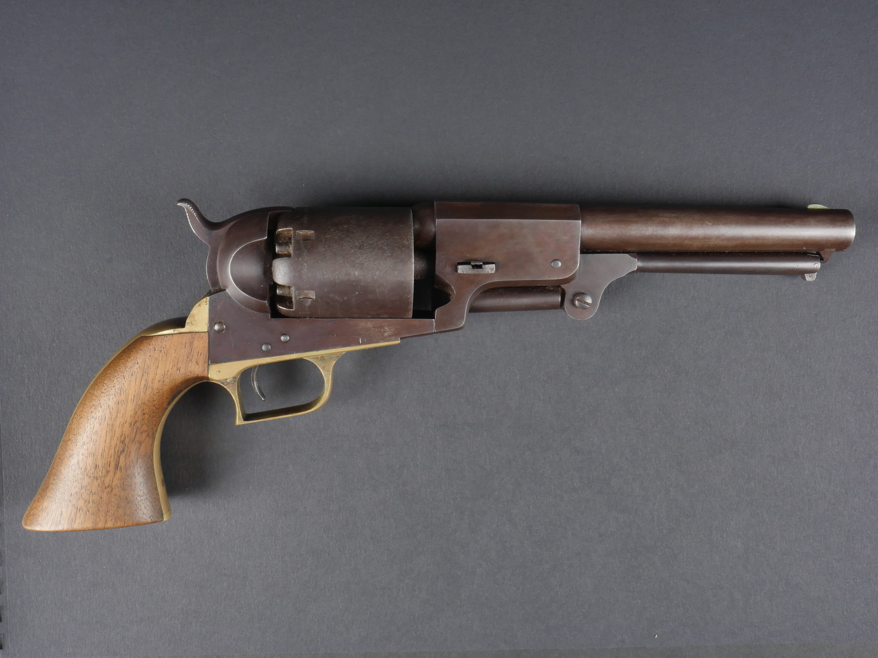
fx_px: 964
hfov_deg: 49.0
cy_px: 329
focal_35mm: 38
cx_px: 439
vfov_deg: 37.7
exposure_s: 1/125
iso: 200
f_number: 16
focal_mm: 19
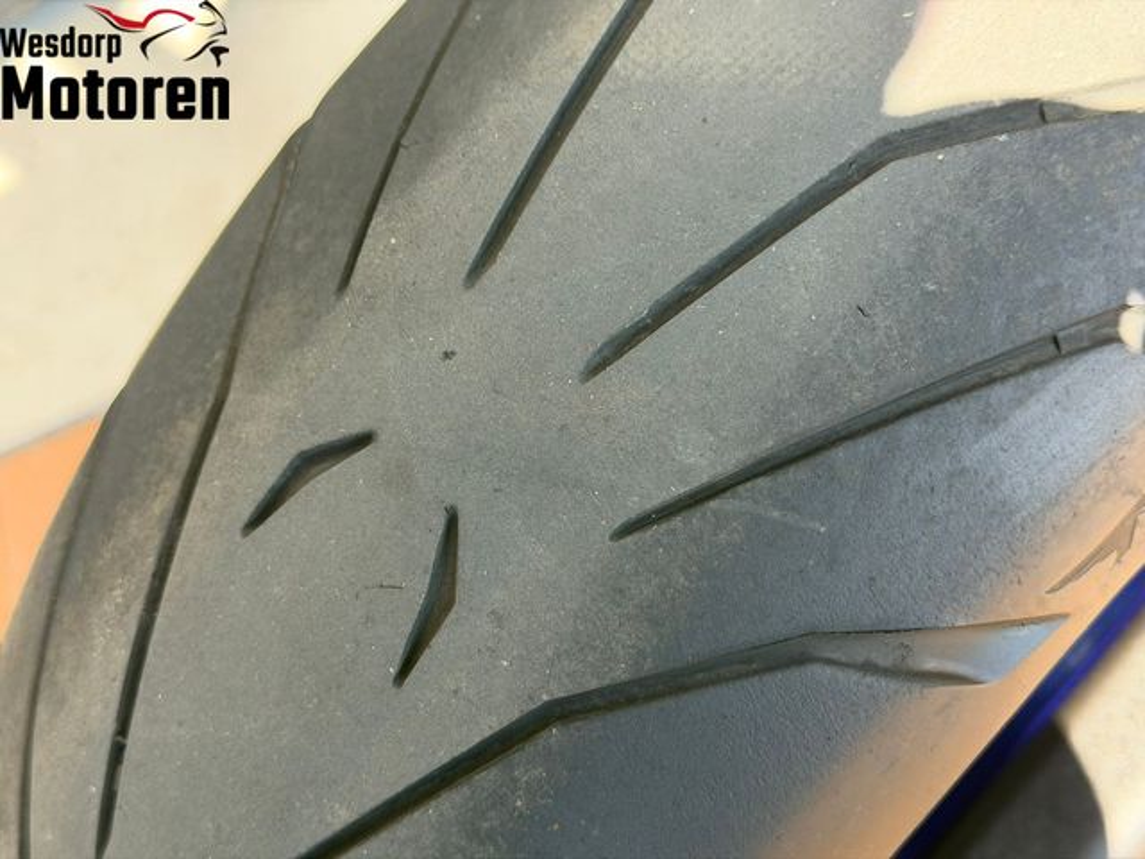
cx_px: 572
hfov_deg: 39.7
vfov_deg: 30.3
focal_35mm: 48
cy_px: 430
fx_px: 1588
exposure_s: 1/243
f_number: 1.78
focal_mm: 6.76
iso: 80
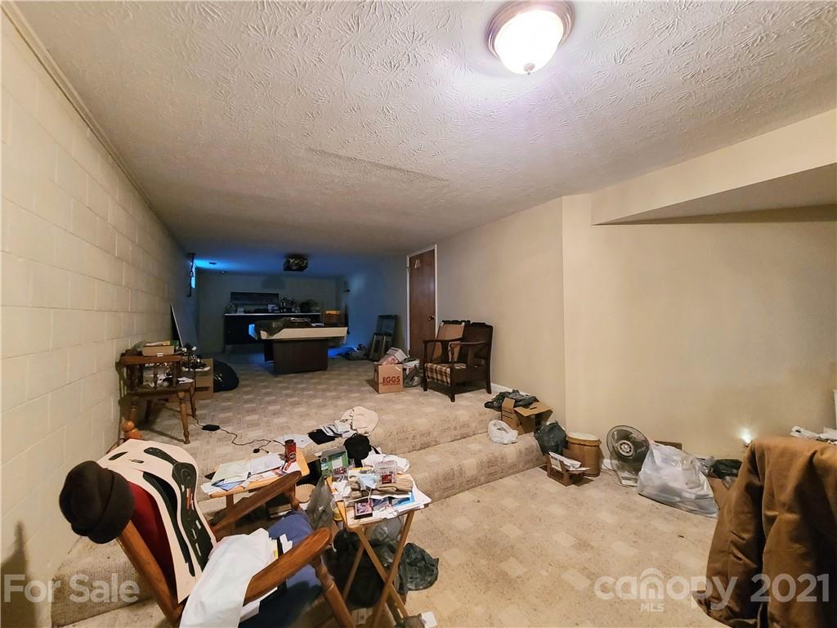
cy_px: 314
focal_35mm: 13
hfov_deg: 106.2
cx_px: 418
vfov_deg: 89.9
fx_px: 314
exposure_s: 1/24
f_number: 2.2
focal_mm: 2.2
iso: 800
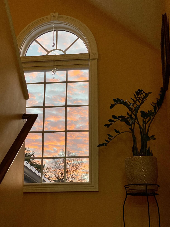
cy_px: 114
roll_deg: +0.1
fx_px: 419
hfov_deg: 22.9
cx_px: 85
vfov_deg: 30.3
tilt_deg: +19.0
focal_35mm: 64
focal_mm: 7.5
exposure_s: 1/120
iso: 100
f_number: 2.2
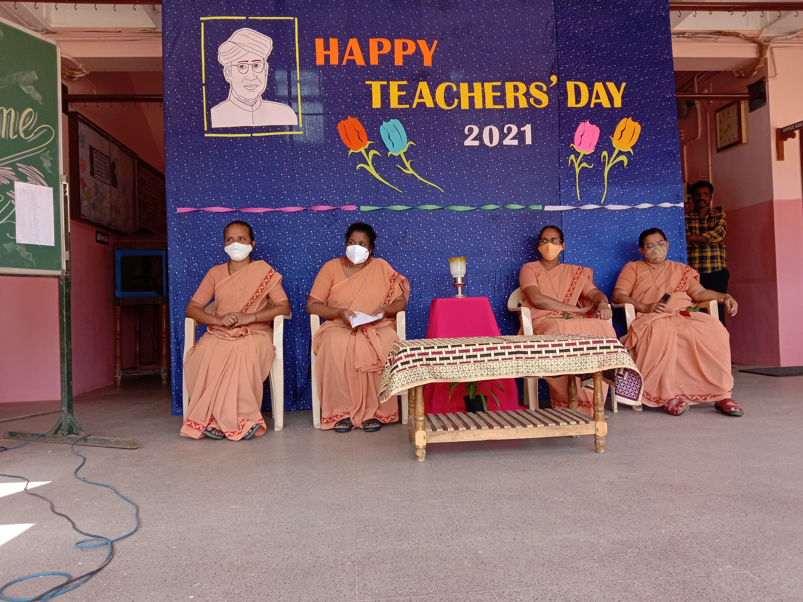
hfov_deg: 67.3
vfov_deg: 53.1
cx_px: 402
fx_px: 603
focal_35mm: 26
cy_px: 301
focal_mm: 3.65
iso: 146
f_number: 2.2
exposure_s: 1/100
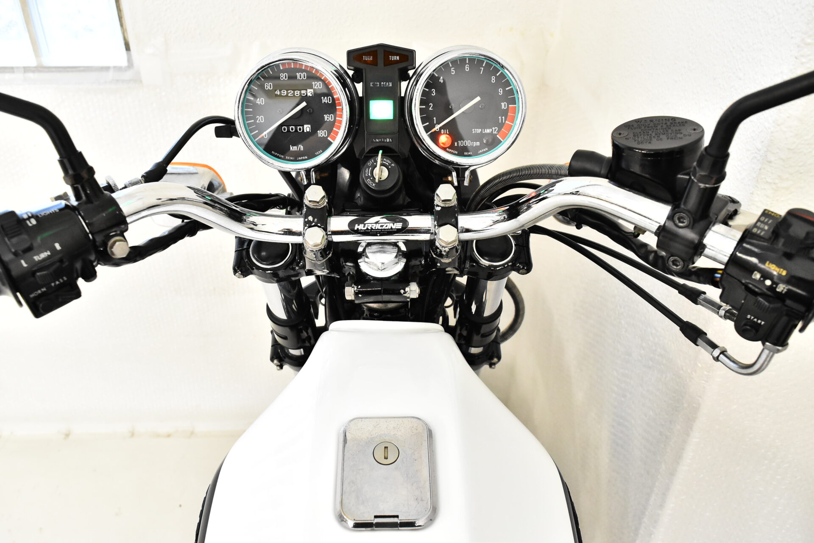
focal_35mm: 33
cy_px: 272
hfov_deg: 57.2
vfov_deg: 40.0
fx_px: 746
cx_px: 407
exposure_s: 1/160
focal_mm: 22
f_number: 6.3
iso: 2500
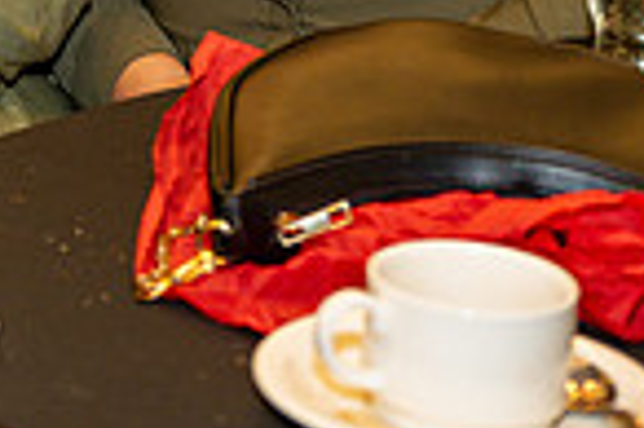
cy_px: -355
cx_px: -203
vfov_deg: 8.3
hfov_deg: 12.5
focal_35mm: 159
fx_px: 2841
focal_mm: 40
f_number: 3.5
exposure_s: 1/125
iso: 500
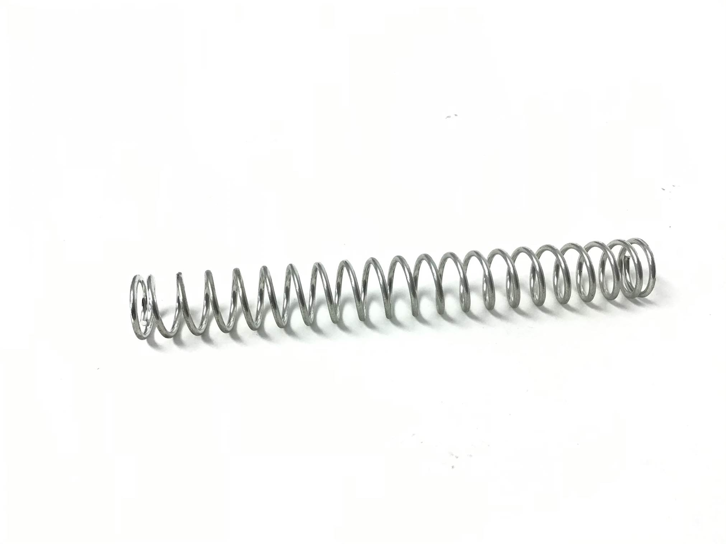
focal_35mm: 31
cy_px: 272
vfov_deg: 45.4
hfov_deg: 58.4
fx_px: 650
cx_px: 363
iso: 25
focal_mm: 3.3
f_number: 2.4
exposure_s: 1/33
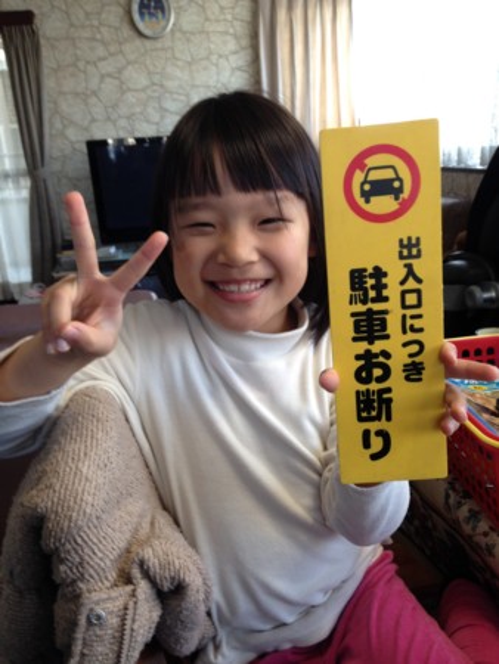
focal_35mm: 33
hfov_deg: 43.0
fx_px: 634
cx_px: 250
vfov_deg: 55.3
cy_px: 332
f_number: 2.4
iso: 64
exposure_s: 1/20
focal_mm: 4.12
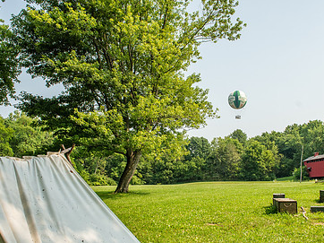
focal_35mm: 37
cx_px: 188
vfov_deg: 38.2
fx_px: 346
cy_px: 164
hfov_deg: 50.0
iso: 320
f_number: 5.6
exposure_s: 1/1600
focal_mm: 24
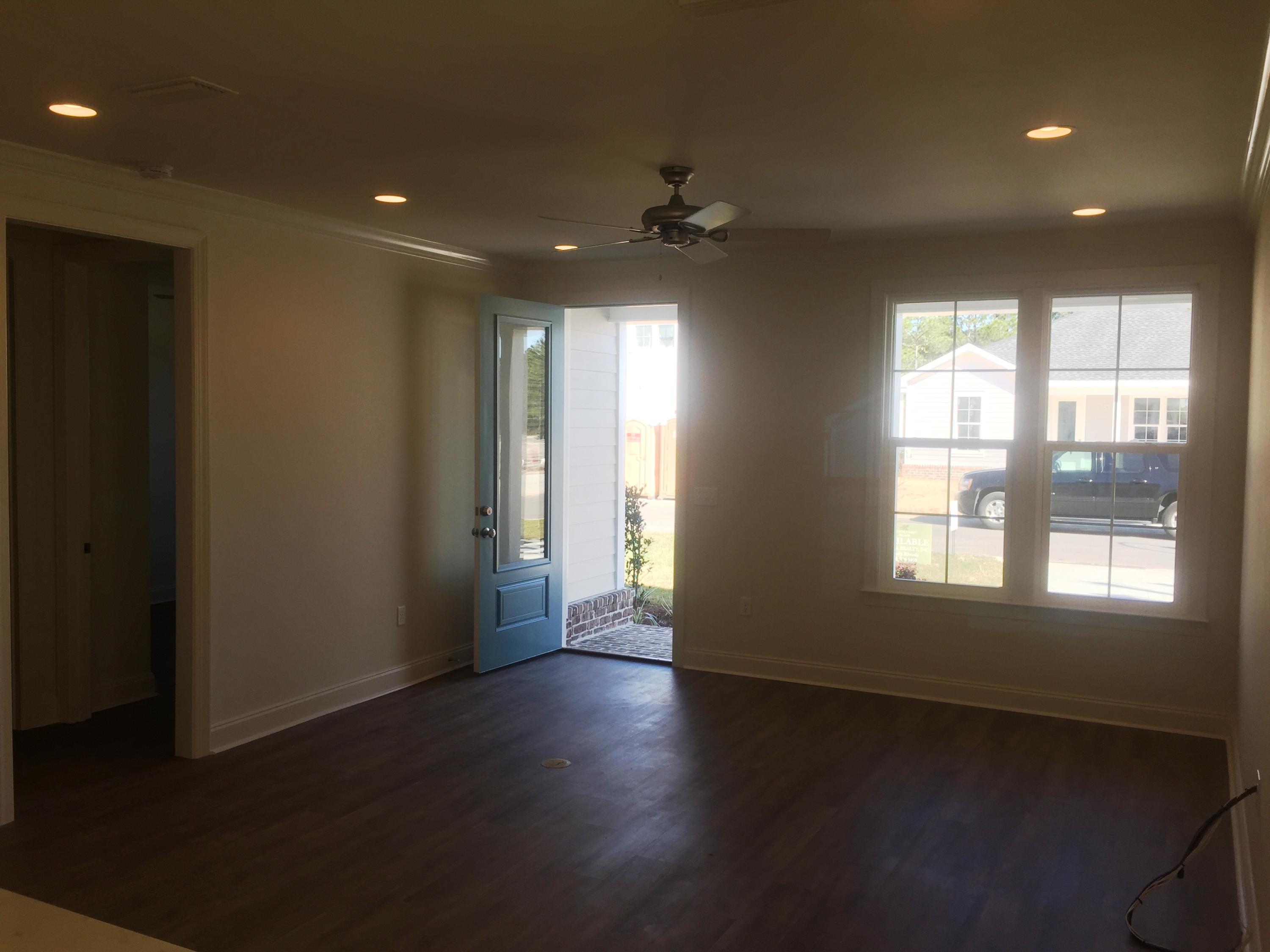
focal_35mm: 29
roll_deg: -0.9
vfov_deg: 48.2
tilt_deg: -4.0
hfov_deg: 61.7
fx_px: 1064
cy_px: 476
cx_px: 635
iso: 32
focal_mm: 4.15
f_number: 2.2
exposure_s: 1/173
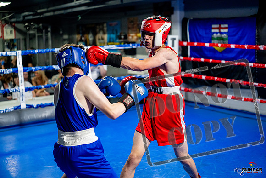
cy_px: 89
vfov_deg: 27.0
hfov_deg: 39.6
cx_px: 133
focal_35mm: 50
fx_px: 370
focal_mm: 50
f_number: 2
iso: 4000
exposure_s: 1/1000
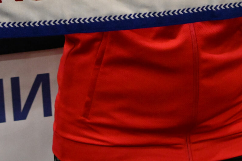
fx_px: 968
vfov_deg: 9.2
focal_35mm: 144
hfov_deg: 14.2
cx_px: 151
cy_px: -95
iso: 6400
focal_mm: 45
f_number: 4
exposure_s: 1/250
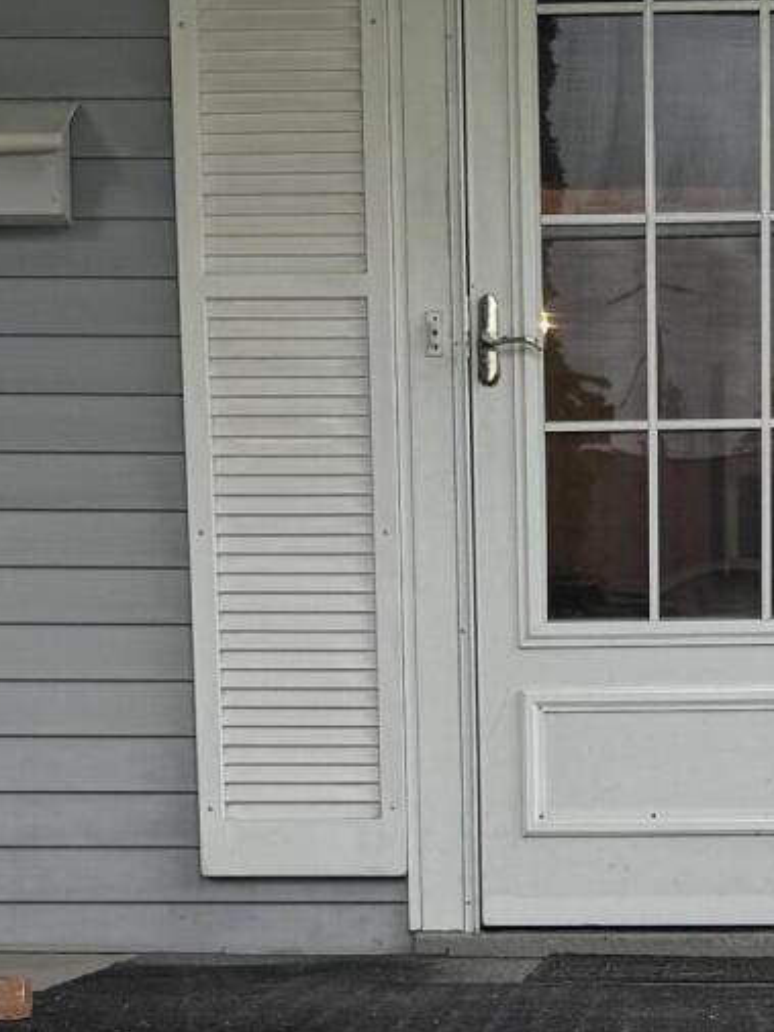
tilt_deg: -7.4
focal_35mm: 95
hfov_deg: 15.4
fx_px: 2831
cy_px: 1155
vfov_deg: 19.7
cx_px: 649
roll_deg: +0.4
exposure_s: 1/253
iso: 64
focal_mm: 6.76
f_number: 1.78
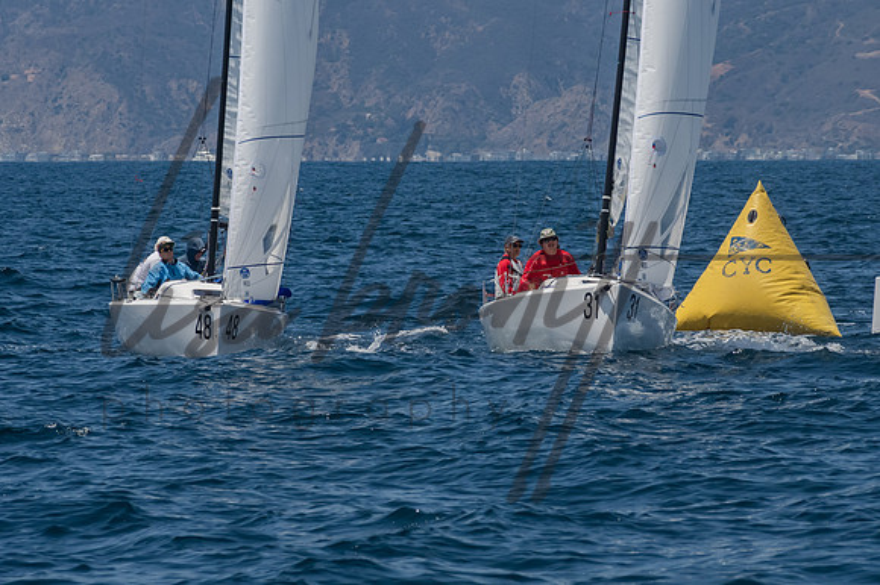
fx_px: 8360
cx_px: 431
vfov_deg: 4.0
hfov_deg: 6.0
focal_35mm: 342
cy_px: 292
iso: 640
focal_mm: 220
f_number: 14
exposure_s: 1/1250
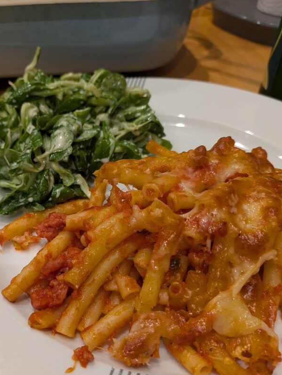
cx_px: 105
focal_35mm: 31
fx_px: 337
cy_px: 227
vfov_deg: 57.8
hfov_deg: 45.1
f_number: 1.7
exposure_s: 1/100
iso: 208
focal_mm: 4.53
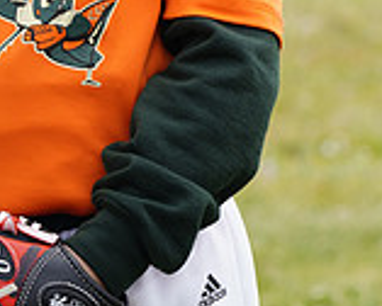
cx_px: -23
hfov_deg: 4.0
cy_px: -141
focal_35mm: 478
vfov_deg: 3.2
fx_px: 5411
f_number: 7.1
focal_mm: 138
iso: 100
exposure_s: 1/250
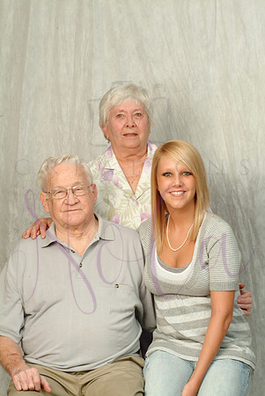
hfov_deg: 11.6
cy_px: 198
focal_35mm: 118
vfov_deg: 17.3
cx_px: 132
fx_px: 1305
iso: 400
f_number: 11
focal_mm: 79
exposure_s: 1/125
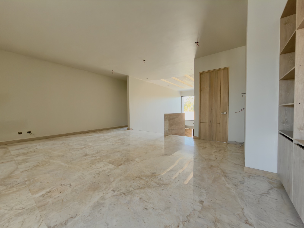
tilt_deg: -0.9
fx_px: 123
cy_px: 114
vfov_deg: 85.7
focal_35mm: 14
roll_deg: -0.4
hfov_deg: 102.1
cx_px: 152
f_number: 2.2
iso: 80
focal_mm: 2.22
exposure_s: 1/30
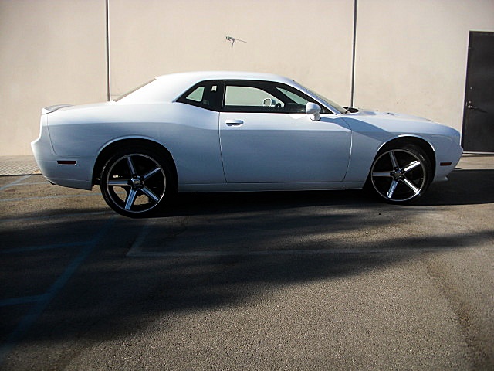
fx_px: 514
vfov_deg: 39.7
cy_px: 186
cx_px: 247
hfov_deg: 51.4
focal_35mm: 36
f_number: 2.8
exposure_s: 1/500
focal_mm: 6.3
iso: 50
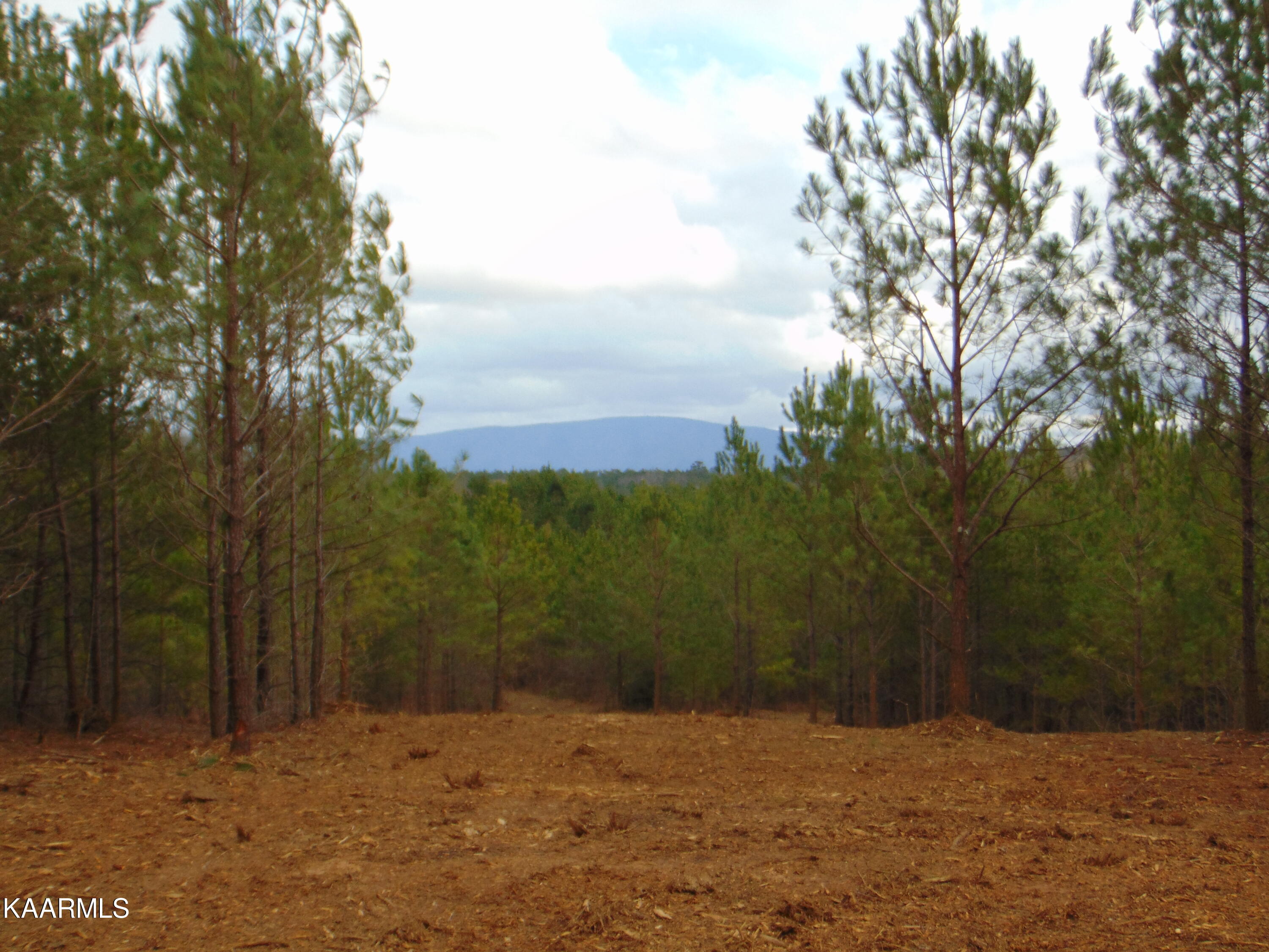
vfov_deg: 29.1
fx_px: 1833
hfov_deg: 38.2
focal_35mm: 50
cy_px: 476
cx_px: 634
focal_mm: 9
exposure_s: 1/500
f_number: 3.5
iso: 80
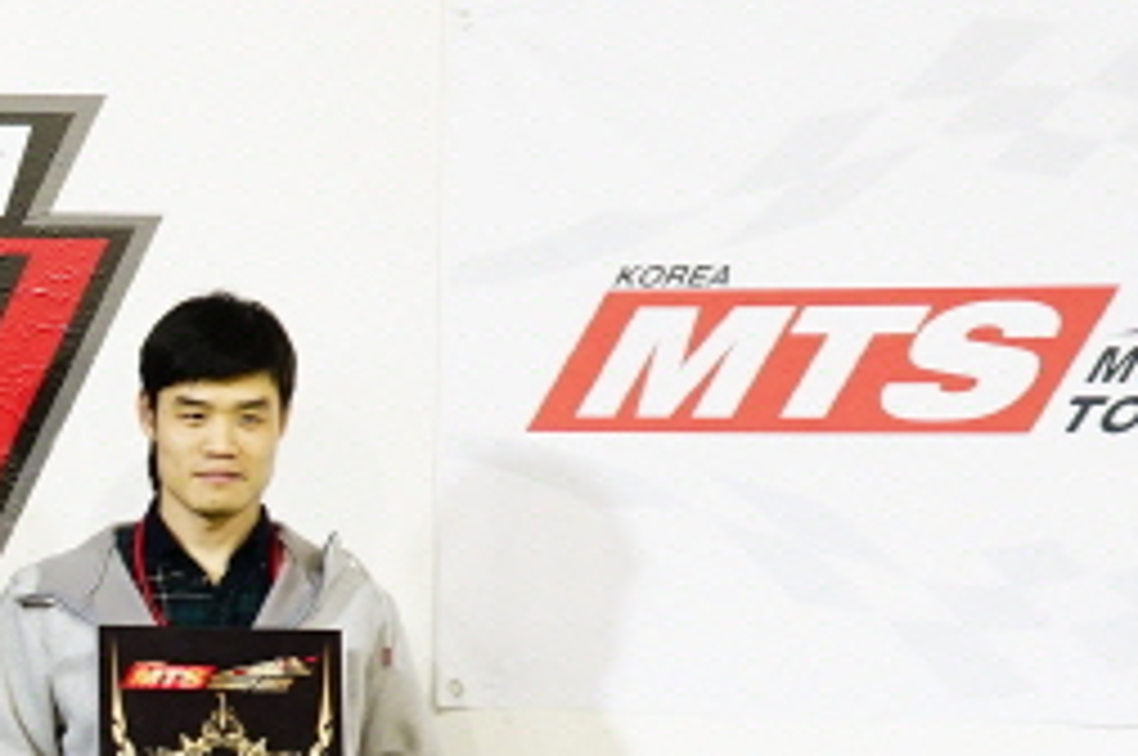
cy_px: 688
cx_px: -549
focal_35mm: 171
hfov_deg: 11.5
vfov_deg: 8.0
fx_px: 5399
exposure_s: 1/50
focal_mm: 45
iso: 1250
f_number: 5.6
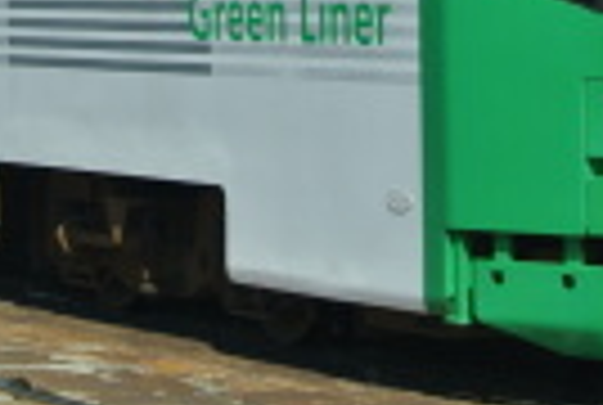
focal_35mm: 205
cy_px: -99
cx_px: 18
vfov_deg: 6.7
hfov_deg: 9.9
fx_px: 3441
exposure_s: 1/640
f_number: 4.8
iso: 100
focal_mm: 19.6
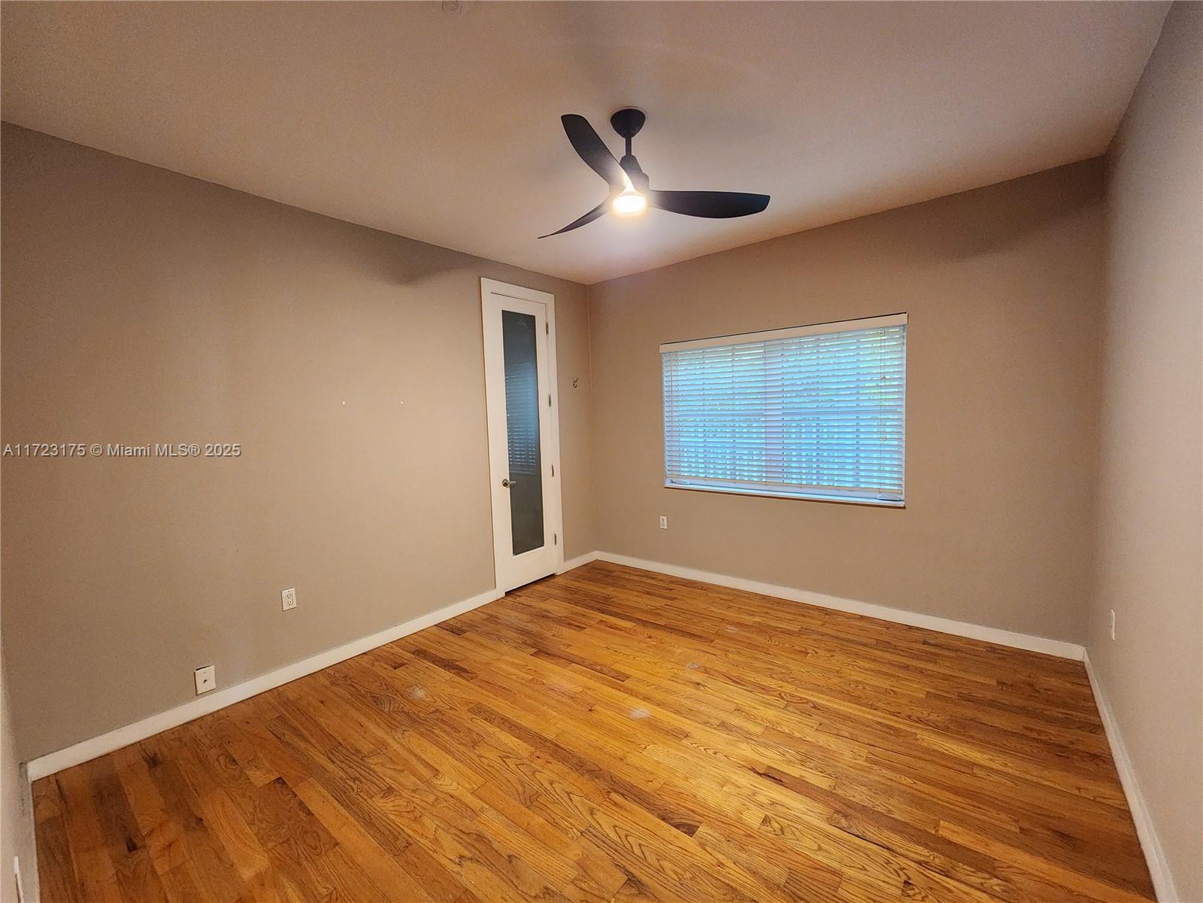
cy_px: 452
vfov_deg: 89.9
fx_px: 452
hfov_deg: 106.2
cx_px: 602
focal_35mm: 13
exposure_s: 1/30
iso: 400
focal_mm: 2.2
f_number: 2.2
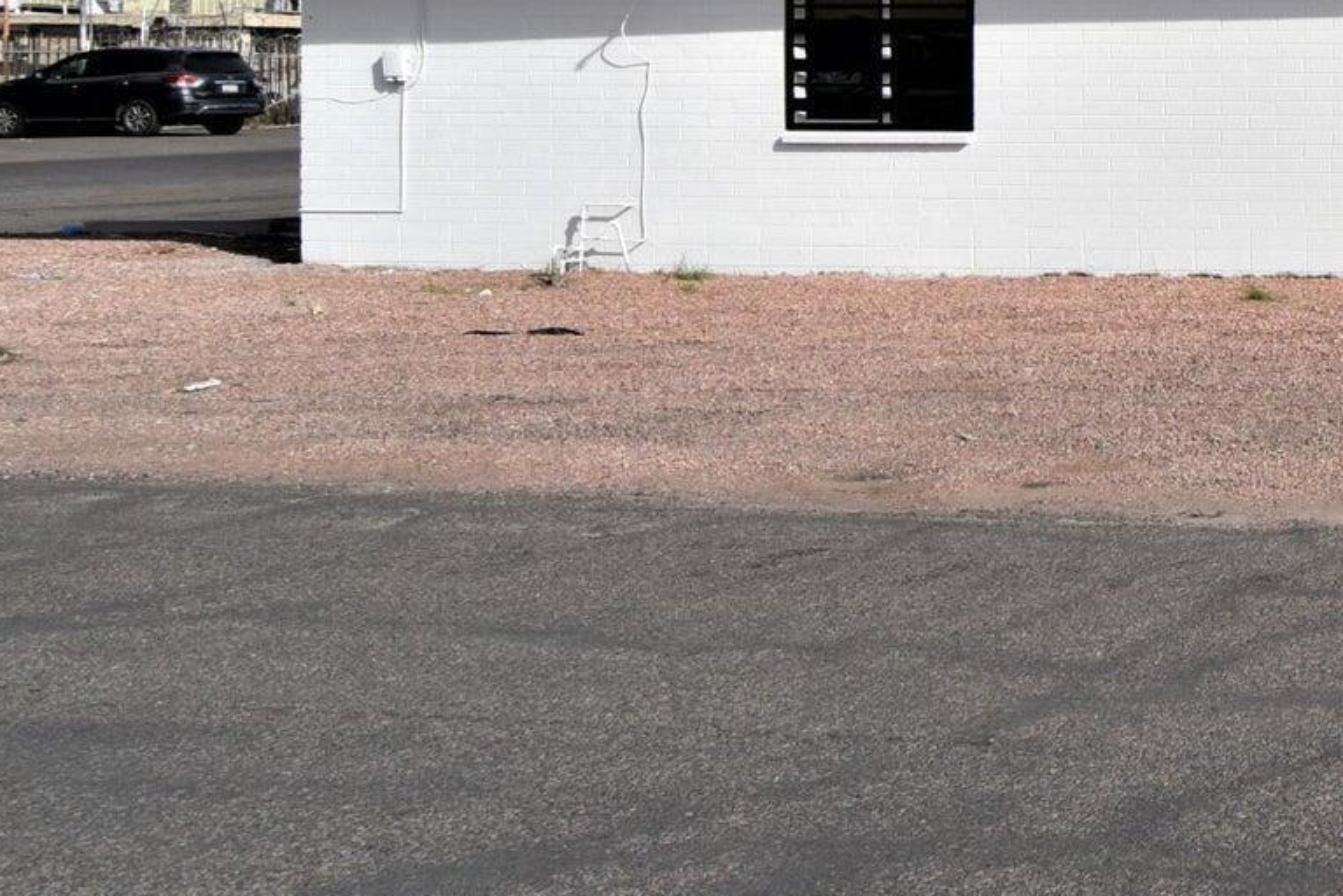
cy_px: 96
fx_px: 1866
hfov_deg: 28.5
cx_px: 1933
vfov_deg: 26.2
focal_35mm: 50
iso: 200
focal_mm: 16
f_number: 10
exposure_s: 1/500
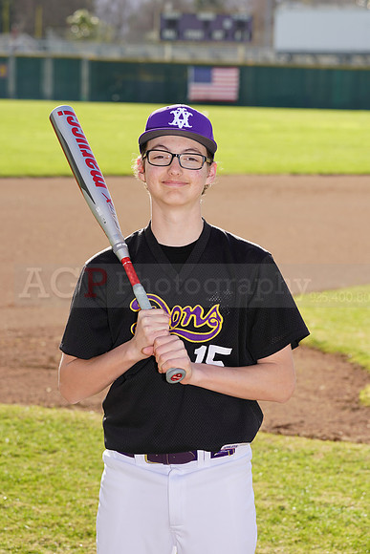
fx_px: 2280
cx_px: 185
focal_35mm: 148
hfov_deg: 9.3
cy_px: 277
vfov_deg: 13.9
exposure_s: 1/200
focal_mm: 148
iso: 100
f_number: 8
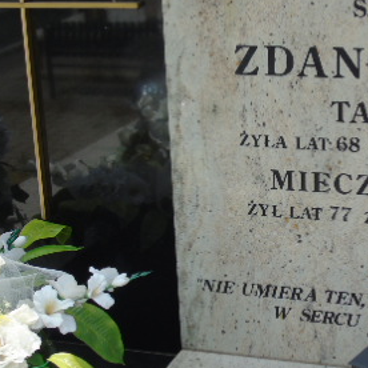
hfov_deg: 21.0
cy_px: 195
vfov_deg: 21.1
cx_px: 257
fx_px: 986
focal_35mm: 82
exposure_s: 1/400
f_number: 3.9
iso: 80
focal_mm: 7.1
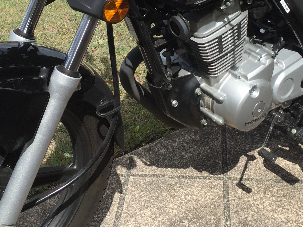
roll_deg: -0.1
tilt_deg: -16.6
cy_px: -7
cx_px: 141
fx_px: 552
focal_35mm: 63
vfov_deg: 22.3
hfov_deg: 30.7
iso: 32
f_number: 2.2
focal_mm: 4.15
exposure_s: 1/1647
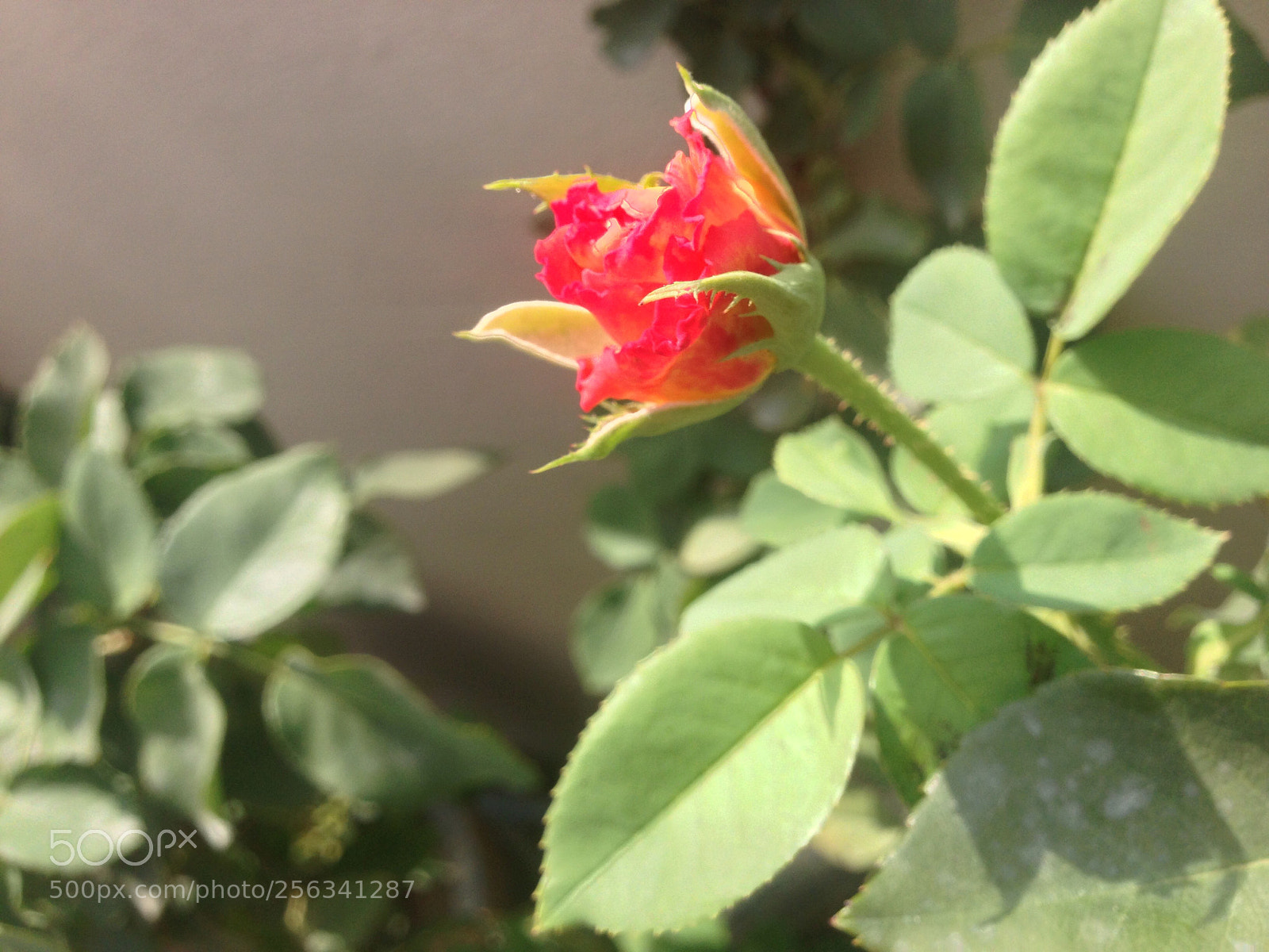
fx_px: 1210
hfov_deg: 55.4
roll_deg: +43.6
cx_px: 634
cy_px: 476
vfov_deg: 42.9
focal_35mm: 33
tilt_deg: -41.2
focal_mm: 4.12
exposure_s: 1/596
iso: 50
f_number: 2.4
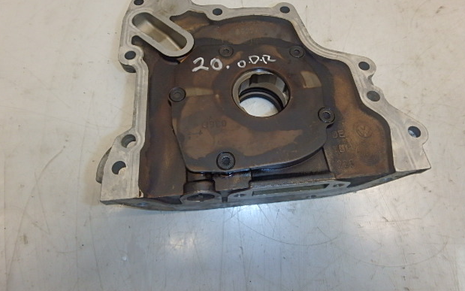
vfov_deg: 52.5
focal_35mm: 23
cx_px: 234
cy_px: 112
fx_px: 291
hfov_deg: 77.2
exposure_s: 1/30
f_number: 6
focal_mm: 3.7
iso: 250
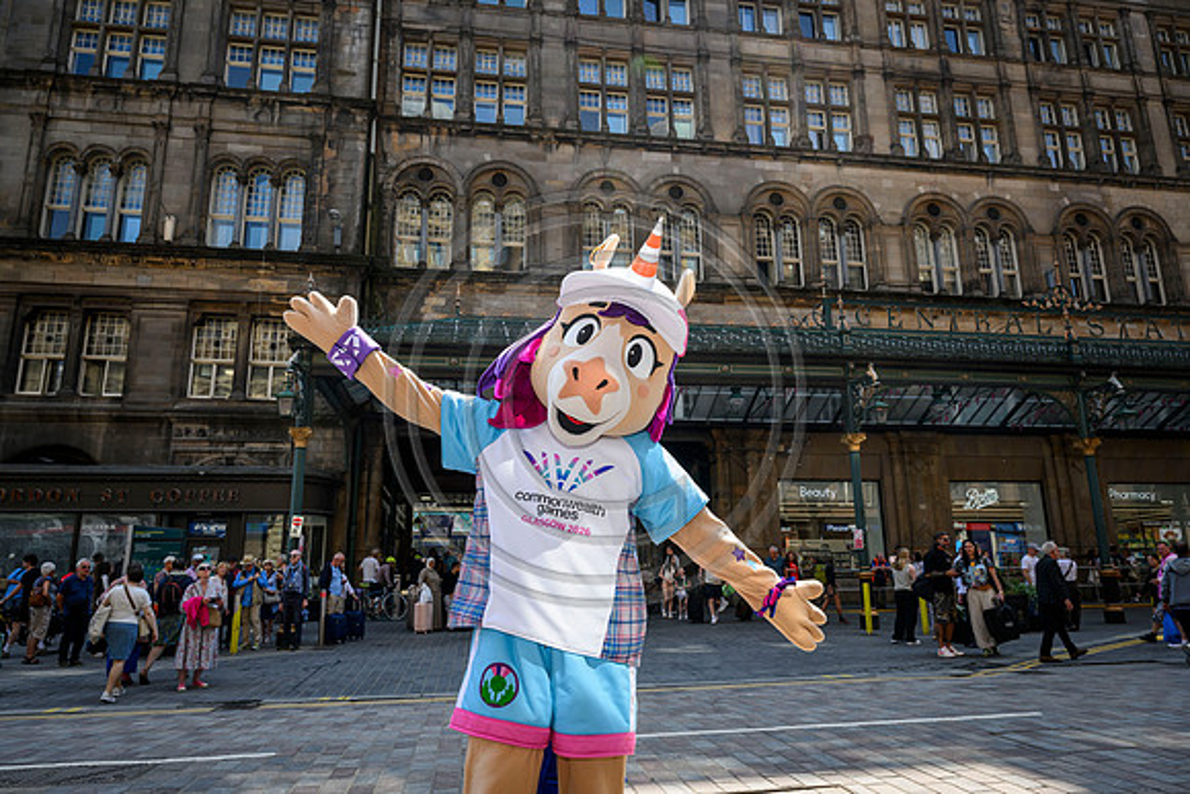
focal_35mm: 24
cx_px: 595
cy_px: 397
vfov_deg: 53.2
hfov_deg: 73.7
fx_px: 793
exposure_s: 1/250
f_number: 7.1
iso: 320
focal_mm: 24
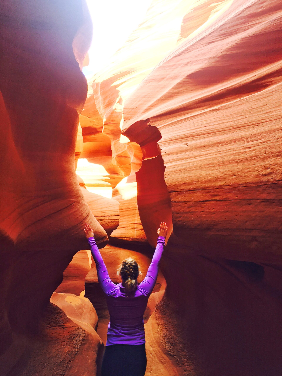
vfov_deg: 61.7
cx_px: 141
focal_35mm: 29
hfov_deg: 48.2
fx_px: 315
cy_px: 188
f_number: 2.2
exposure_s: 1/60
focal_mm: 4.15
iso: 25
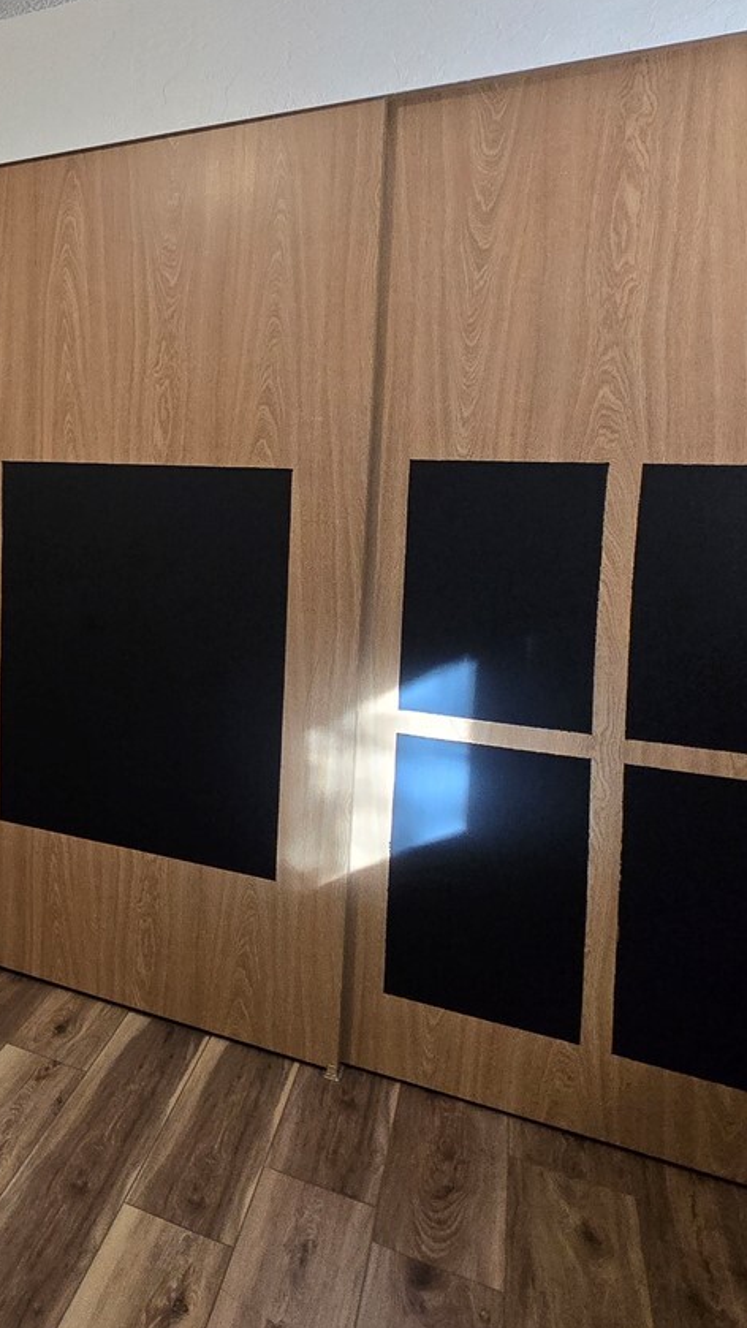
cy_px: 548
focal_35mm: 27
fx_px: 951
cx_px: -290
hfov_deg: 30.5
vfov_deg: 69.3
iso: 320
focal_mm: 2.2
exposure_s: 1/60
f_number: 2.2
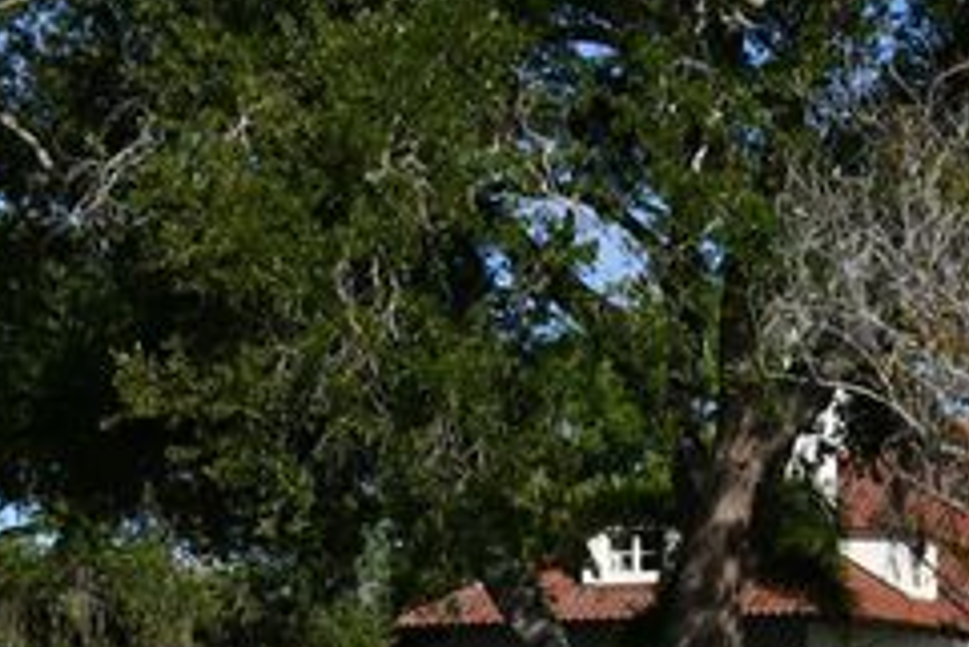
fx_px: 3151
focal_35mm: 117
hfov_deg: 16.9
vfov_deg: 11.6
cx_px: 1098
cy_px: 667
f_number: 9
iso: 100
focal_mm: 22
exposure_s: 1/320
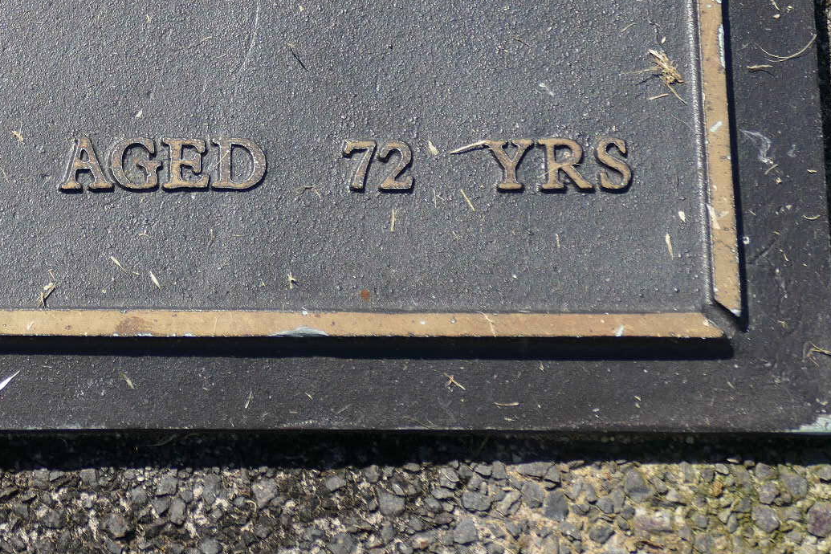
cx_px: -124
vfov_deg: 5.0
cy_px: -145
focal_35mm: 275
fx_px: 6347
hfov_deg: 7.4
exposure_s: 1/1300
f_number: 3.8
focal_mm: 37.79
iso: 125
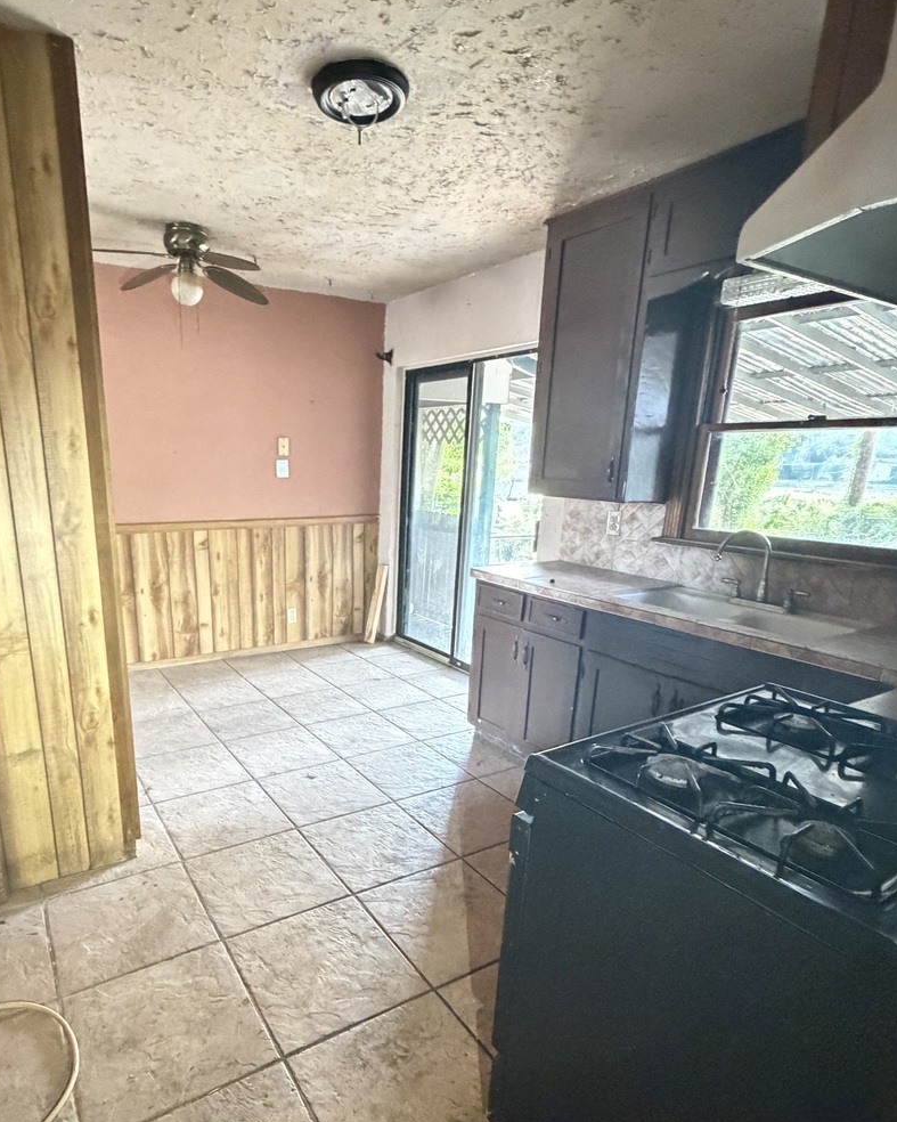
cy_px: 651
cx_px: 350
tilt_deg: -15.8
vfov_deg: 79.8
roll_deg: -0.9
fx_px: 664
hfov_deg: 67.3
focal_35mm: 20
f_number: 2.2
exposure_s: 1/57
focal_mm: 2.22
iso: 1250
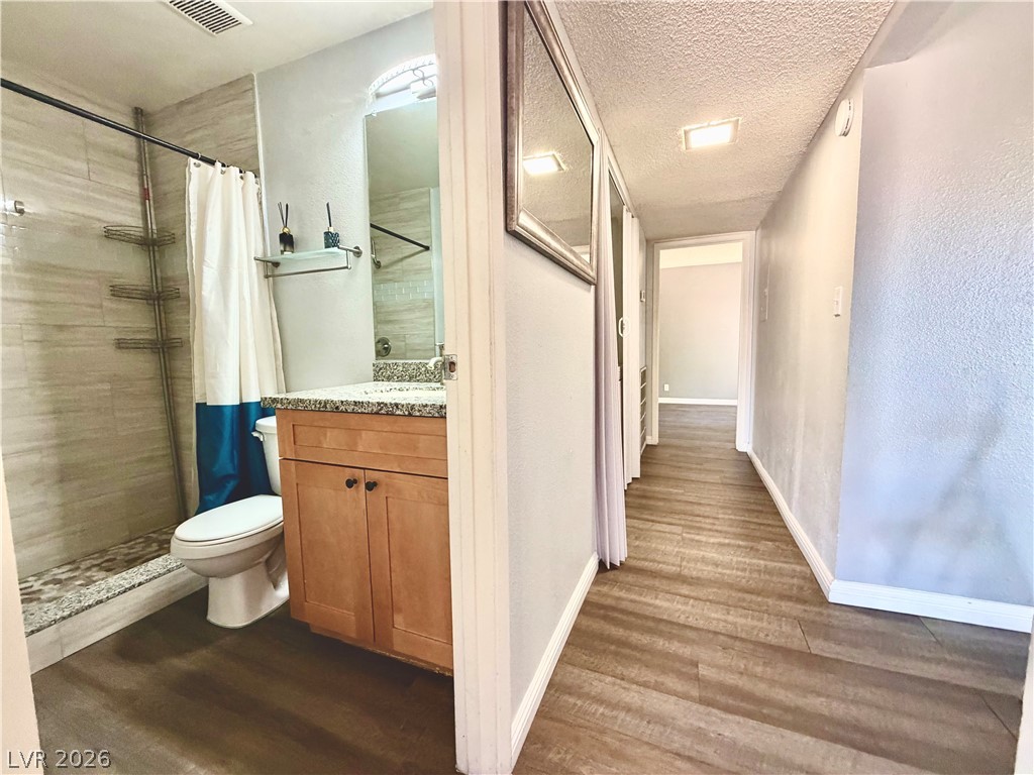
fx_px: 418
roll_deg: +1.7
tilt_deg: -5.7
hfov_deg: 102.1
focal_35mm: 14
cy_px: 388
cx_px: 517
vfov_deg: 85.7
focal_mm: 2.22
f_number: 2.2
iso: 400
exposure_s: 1/60
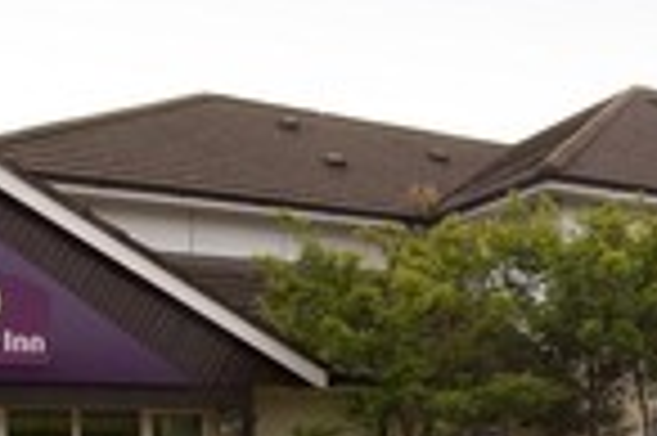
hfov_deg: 30.4
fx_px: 1148
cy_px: 449
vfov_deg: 20.7
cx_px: 598
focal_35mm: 63
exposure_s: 1/320
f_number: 9
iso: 400
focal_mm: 12
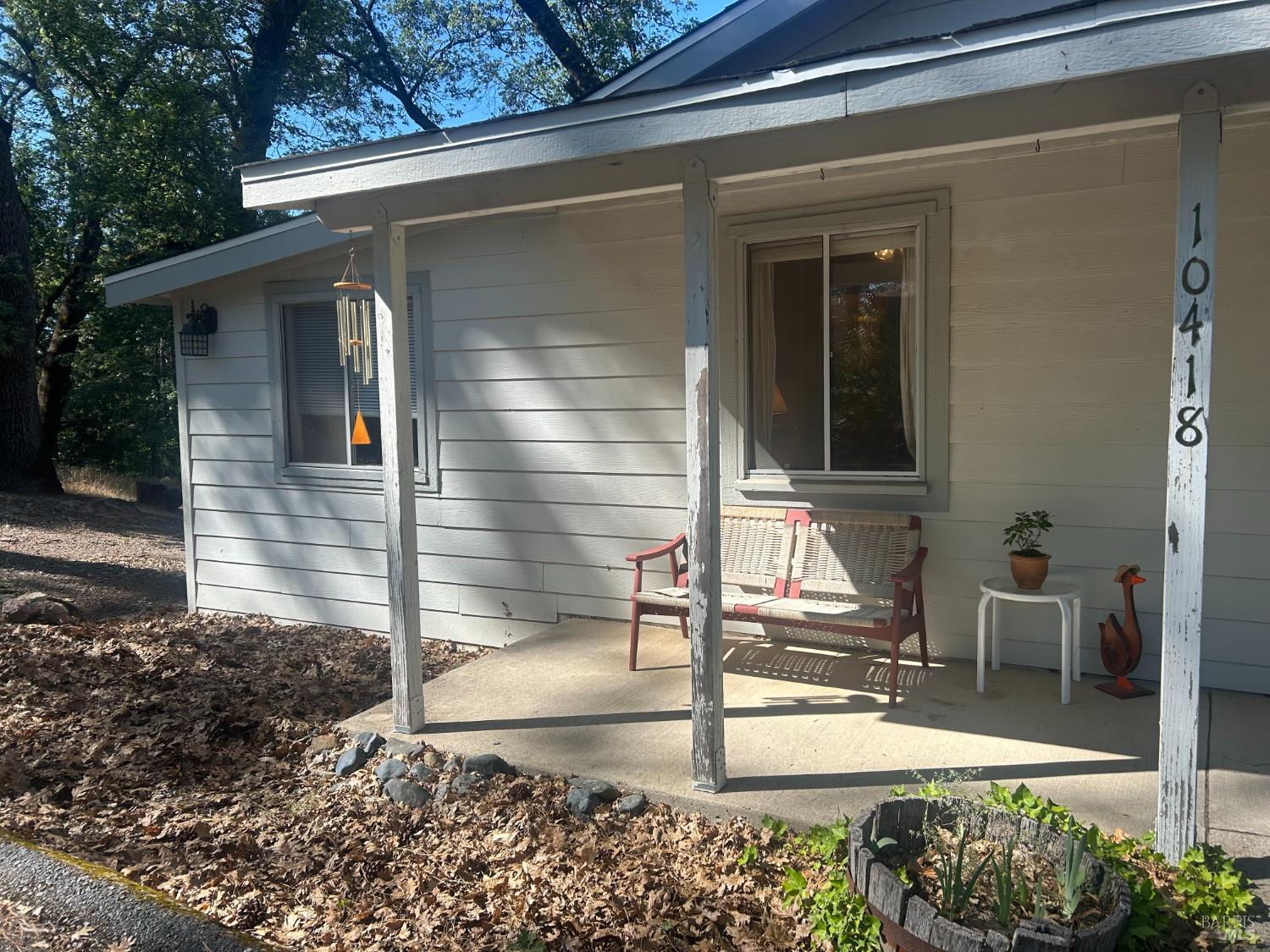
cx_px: 635
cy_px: 476
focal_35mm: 26
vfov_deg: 53.1
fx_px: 954
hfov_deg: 67.3
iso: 50
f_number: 1.5
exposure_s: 1/1779
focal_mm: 5.7
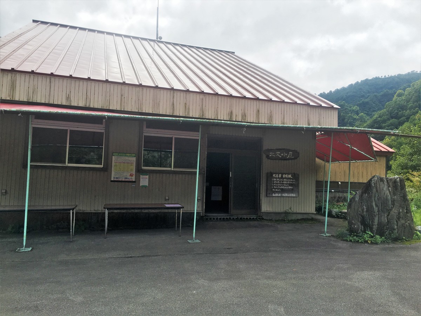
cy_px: 158
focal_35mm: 29
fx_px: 353
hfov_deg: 61.7
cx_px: 210
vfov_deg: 48.2
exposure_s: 1/1748
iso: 25
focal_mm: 4.15
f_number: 2.2
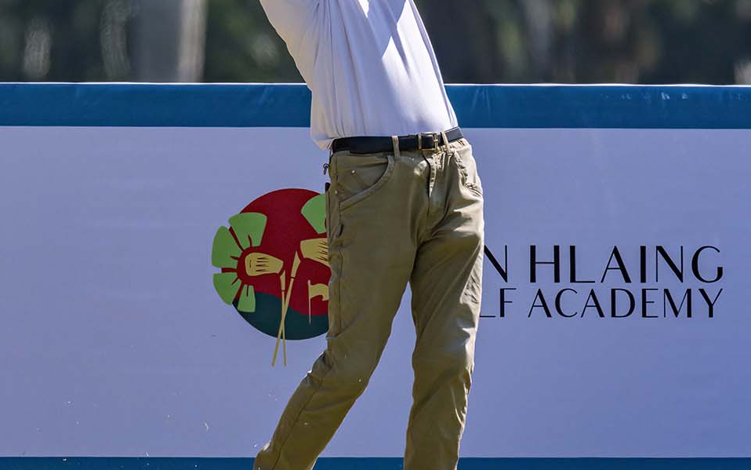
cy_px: 119
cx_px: 376
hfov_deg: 2.1
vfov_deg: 1.3
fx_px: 20388
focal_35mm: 996
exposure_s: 1/2000
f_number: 8
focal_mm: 650
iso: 400
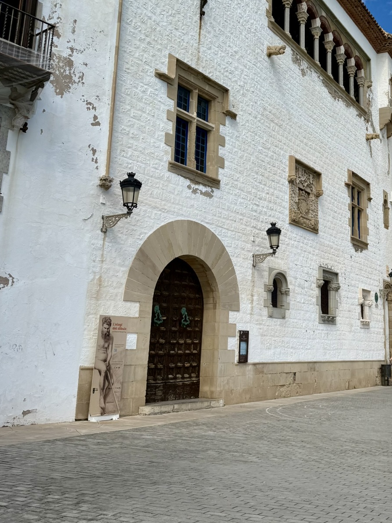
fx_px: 619
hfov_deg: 34.0
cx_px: 316
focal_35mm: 41
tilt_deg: +14.1
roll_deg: -0.8
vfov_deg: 45.4
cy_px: 195
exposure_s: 1/6711
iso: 80
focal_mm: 6.76
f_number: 1.78
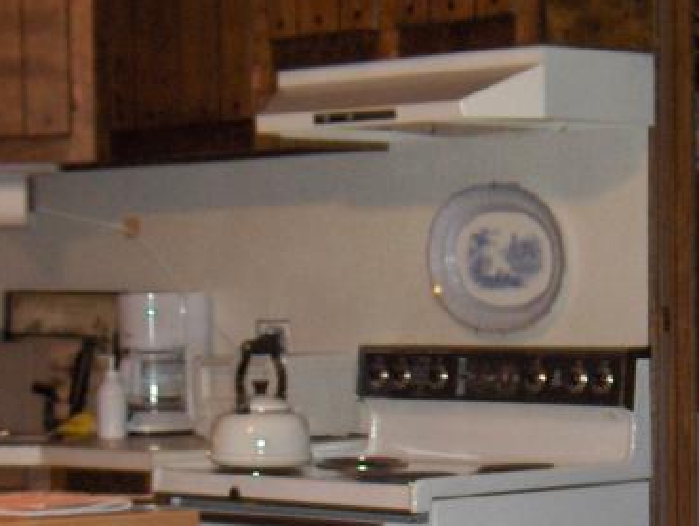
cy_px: 514
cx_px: 478
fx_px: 2749
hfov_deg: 14.5
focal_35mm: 136
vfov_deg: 10.8
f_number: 2.8
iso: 100
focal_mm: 8
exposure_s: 1/60
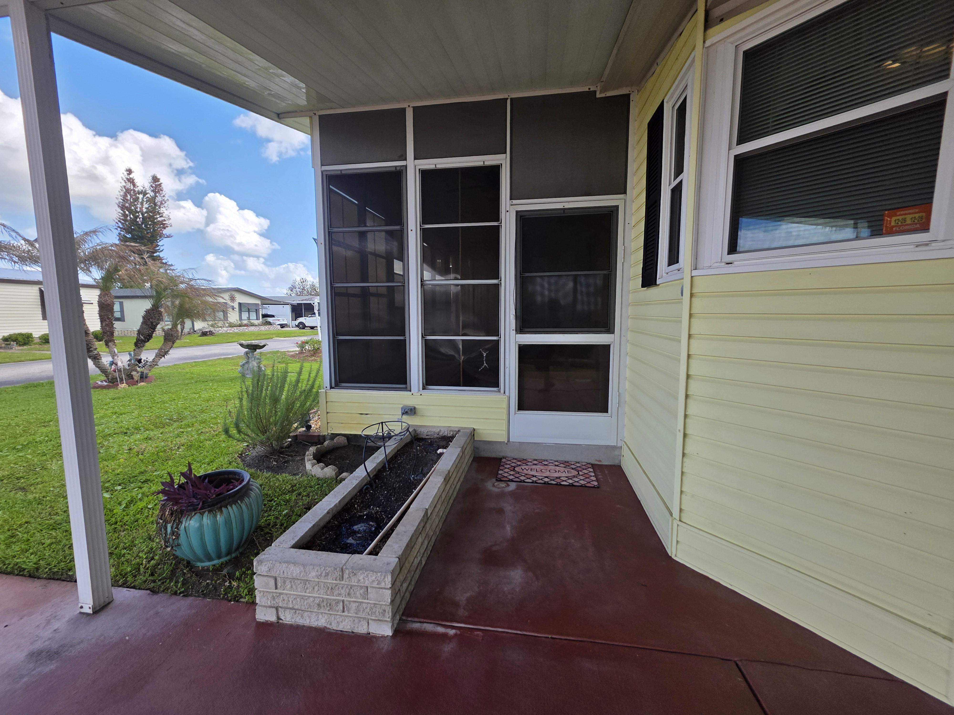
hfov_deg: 106.2
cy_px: 358
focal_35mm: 13
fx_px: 358
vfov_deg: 89.9
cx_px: 477
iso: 100
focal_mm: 2.2
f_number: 1.9
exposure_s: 1/2000
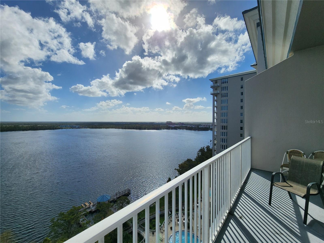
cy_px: 122
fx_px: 122
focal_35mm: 13
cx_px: 162
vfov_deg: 89.9
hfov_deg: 106.2
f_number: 2.2
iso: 50
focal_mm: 2.2
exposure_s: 1/7503
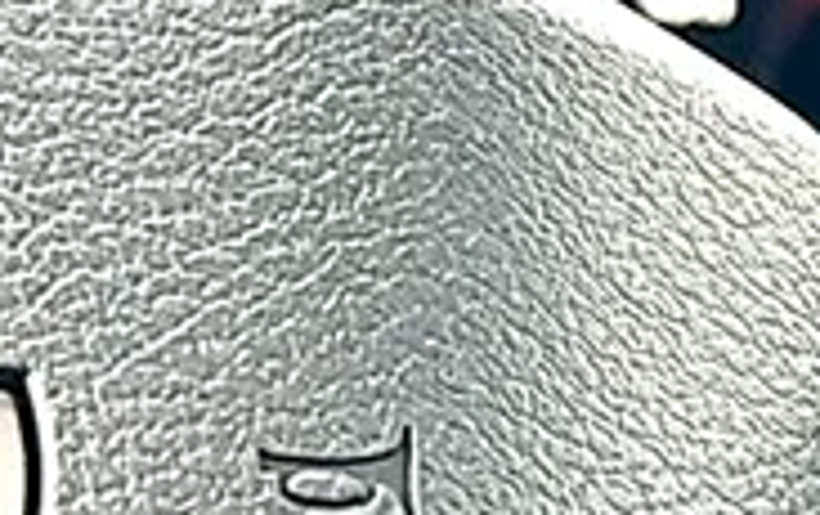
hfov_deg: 11.5
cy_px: 589
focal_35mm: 166
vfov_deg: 7.9
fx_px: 3715
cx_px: 1559
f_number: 1.78
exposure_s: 1/90
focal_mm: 6.86
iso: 80
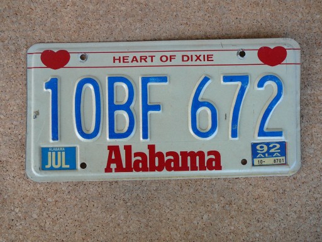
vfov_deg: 36.8
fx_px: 363
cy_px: 121
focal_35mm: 39
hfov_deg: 47.9
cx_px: 161
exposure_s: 1/60
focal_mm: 5.8
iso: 100
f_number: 3
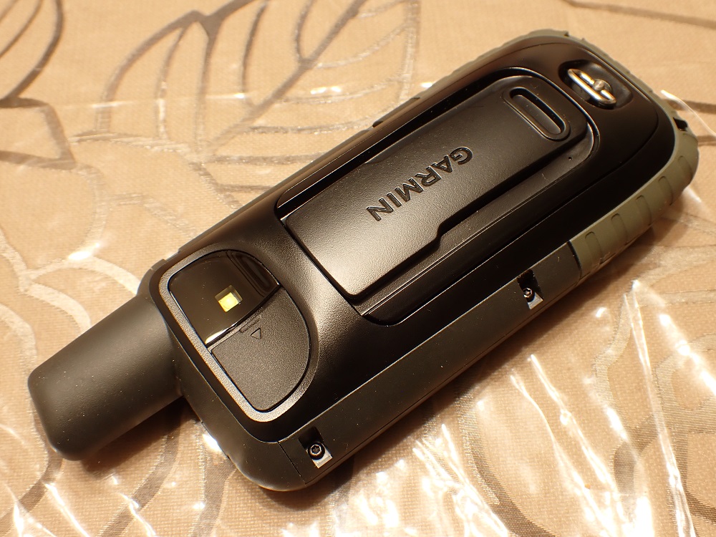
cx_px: 358
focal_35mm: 41
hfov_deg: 45.8
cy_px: 268
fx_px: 848
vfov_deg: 35.1
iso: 100
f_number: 4
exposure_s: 1/2.5
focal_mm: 7.31
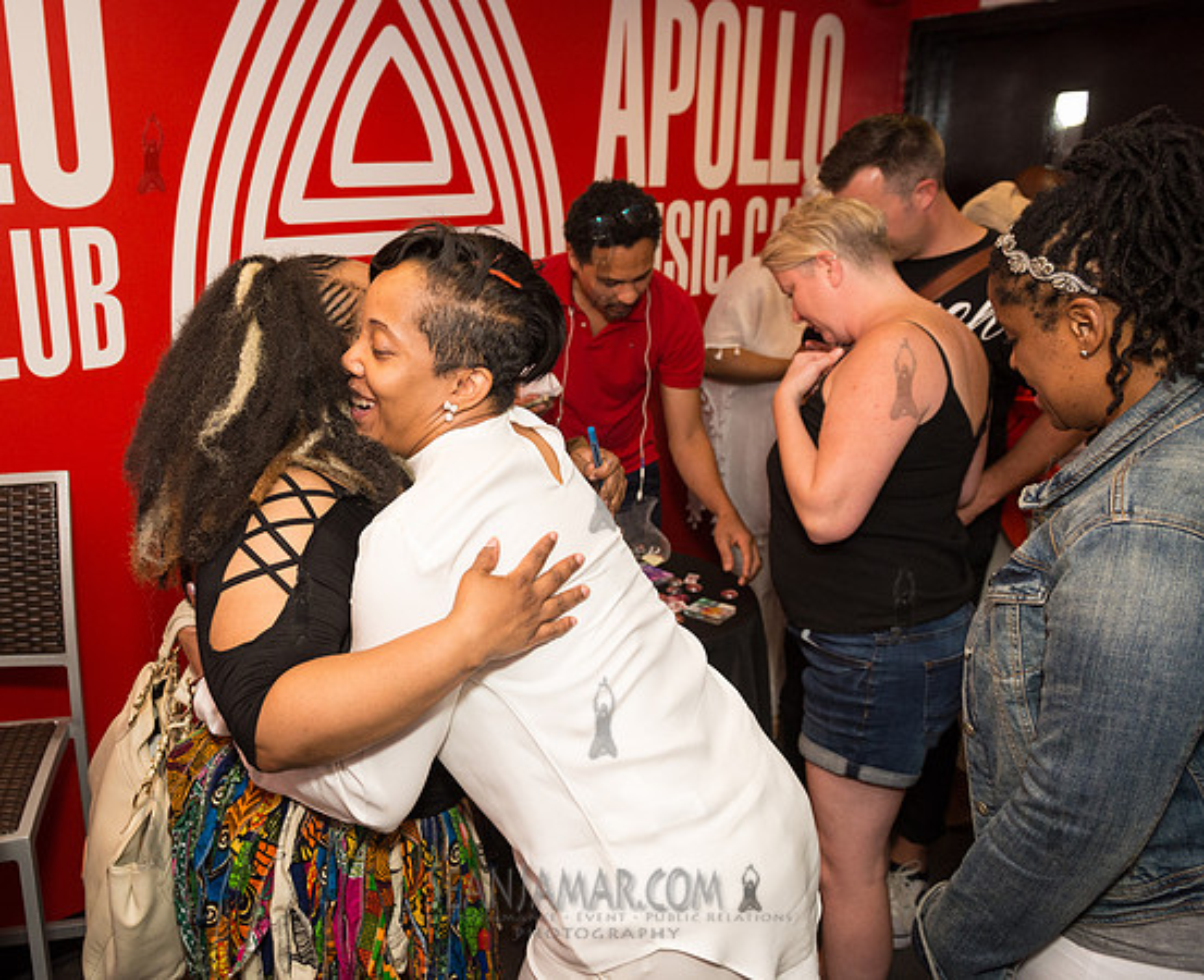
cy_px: 454
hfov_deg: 58.4
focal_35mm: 29
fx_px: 1051
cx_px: 416
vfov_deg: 49.9
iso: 2000
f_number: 4
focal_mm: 24
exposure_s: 1/500
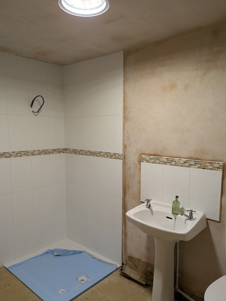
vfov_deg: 67.3
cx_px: 115
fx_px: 226
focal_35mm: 26
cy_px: 156
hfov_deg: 53.1
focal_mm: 5.43
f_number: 1.89
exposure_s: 1/25
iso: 102
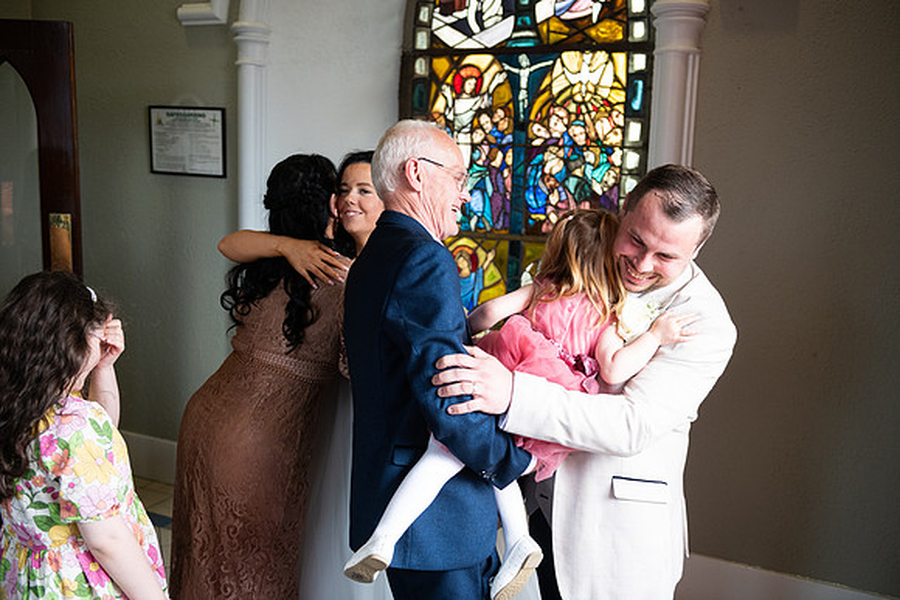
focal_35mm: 35
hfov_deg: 54.4
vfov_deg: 37.9
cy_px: 300
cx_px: 450
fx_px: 875
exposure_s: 1/160
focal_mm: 35
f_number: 3.5
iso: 640
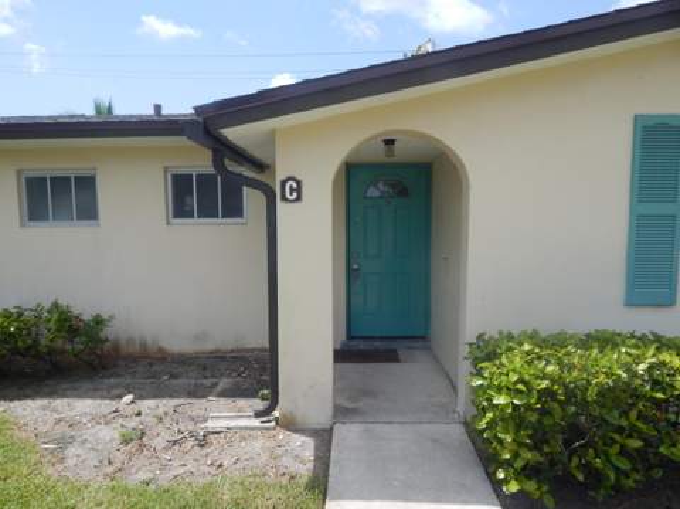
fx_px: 432
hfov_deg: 76.4
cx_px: 340
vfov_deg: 61.0
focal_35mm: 22
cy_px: 254
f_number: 6
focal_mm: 4
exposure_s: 1/500
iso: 125
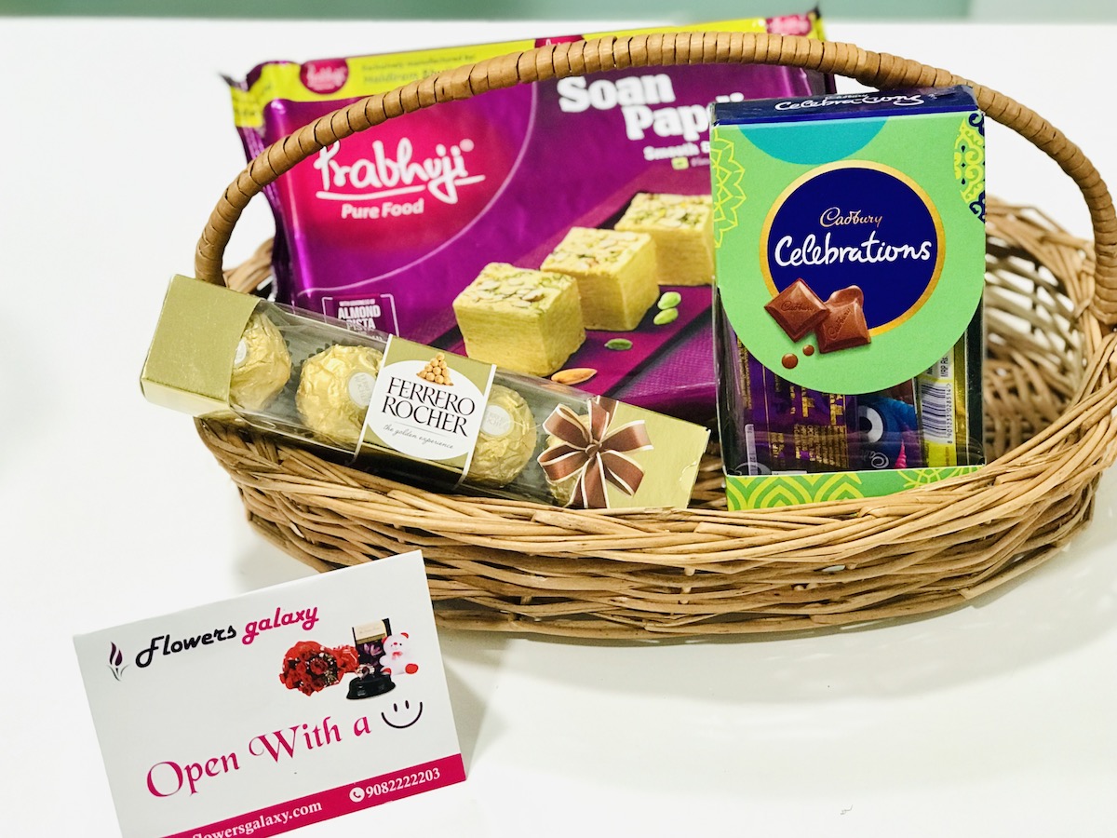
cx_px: 558
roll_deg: +0.8
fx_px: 1839
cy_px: 419
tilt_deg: -41.3
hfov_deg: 33.8
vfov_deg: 25.7
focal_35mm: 57
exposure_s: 1/50
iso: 80
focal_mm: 6.6
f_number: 2.8
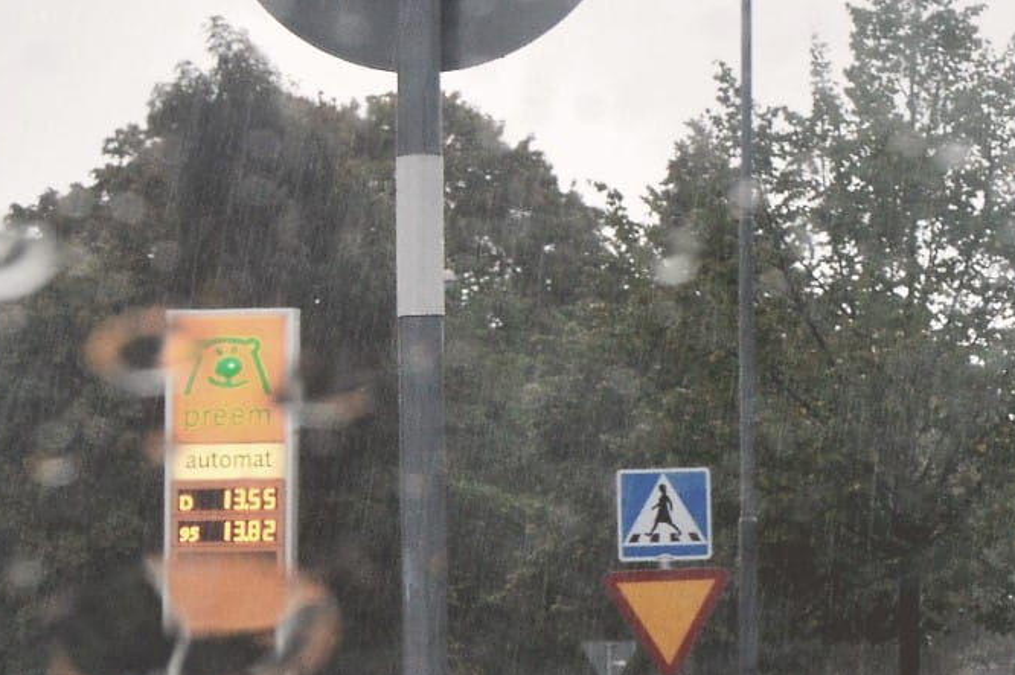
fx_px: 4198
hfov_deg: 12.6
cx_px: 1812
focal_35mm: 149
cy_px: 559
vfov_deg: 9.2
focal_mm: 22
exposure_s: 1/80
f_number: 8
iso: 400
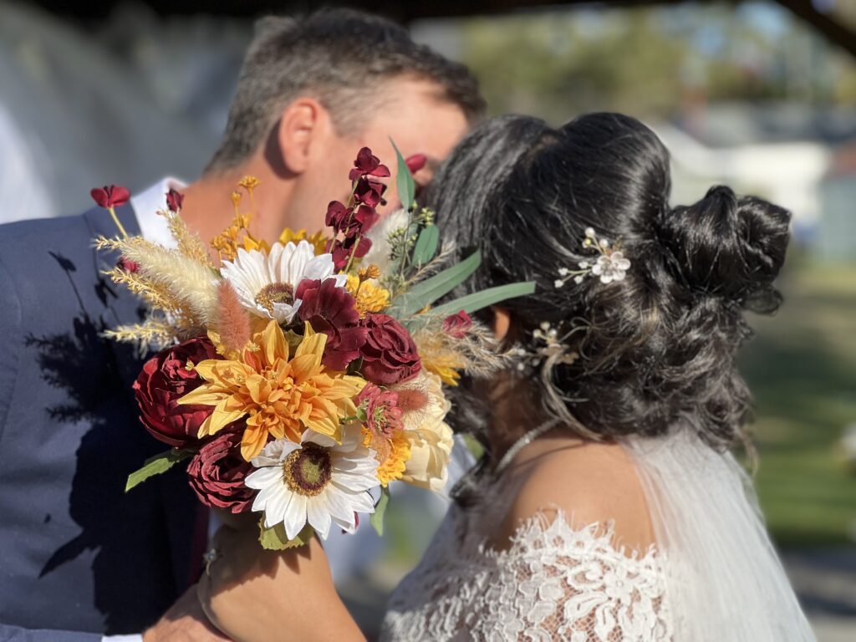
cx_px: 428
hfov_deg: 25.3
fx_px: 1904
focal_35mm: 77
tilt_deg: -0.9
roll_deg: +4.4
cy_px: 321
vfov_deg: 19.1
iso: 32
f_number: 2.8
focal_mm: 9
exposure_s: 1/595
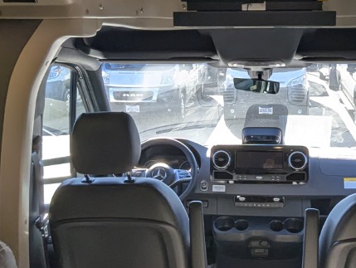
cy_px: 112
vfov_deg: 28.1
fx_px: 536
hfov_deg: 36.5
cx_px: 226
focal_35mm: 52
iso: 58
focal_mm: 2.35
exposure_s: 1/178
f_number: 2.2
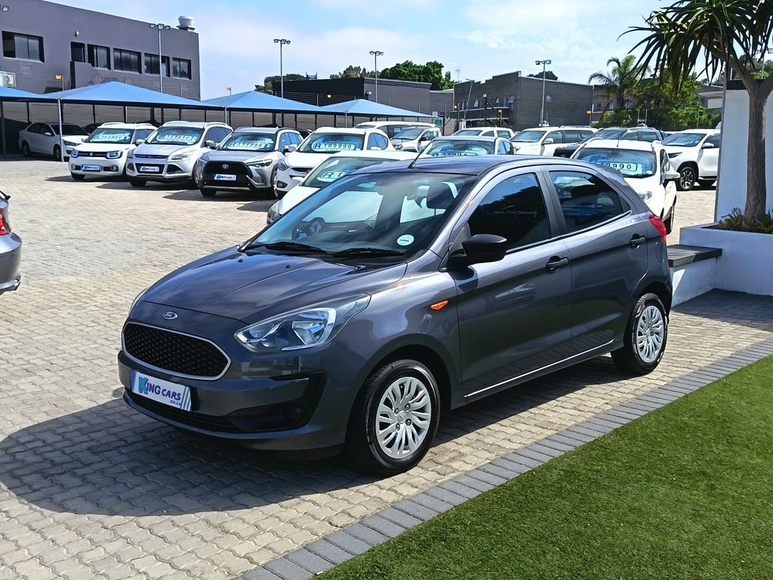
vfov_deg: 38.7
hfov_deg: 50.1
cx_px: 386
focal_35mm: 37
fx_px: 826
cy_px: 290
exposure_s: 1/672
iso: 100
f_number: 1.75
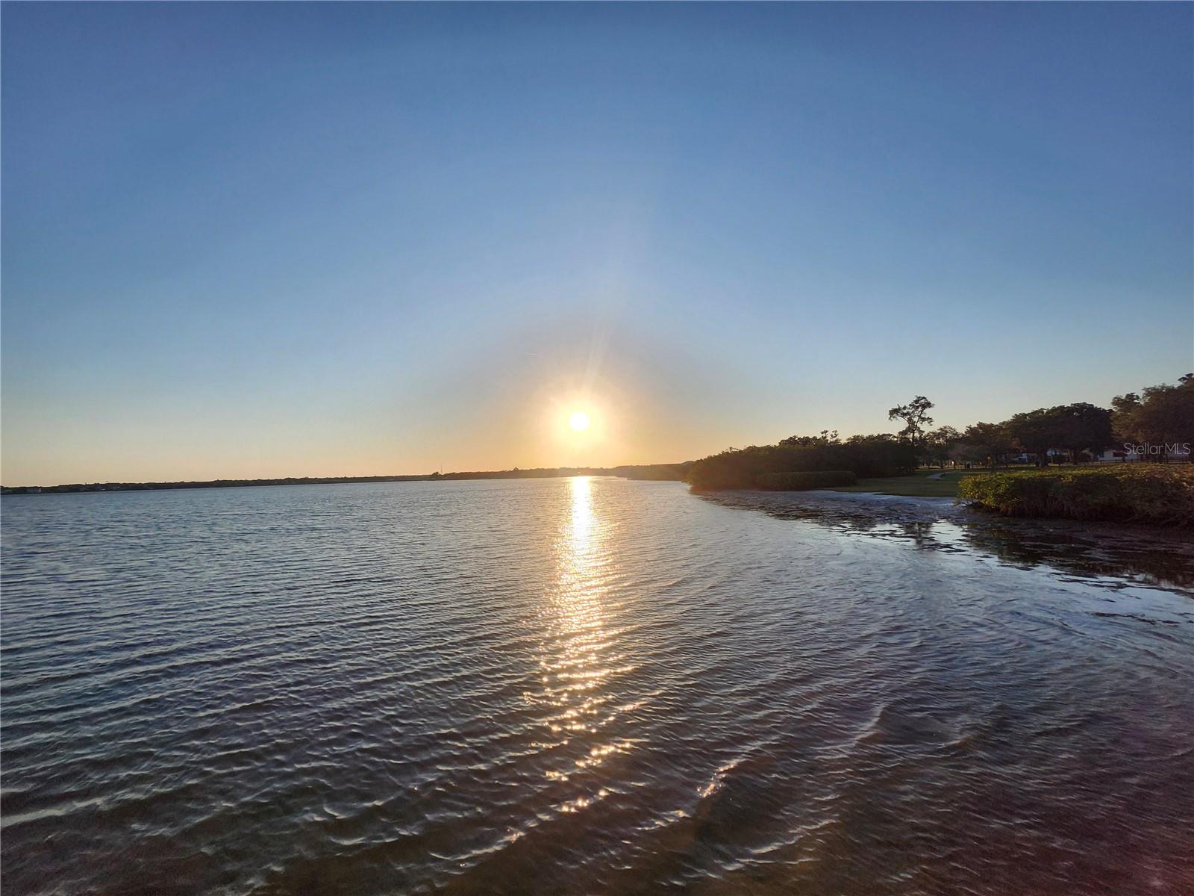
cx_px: 597
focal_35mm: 13
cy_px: 448
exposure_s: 1/2270
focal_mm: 1.74
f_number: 2.2
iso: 40
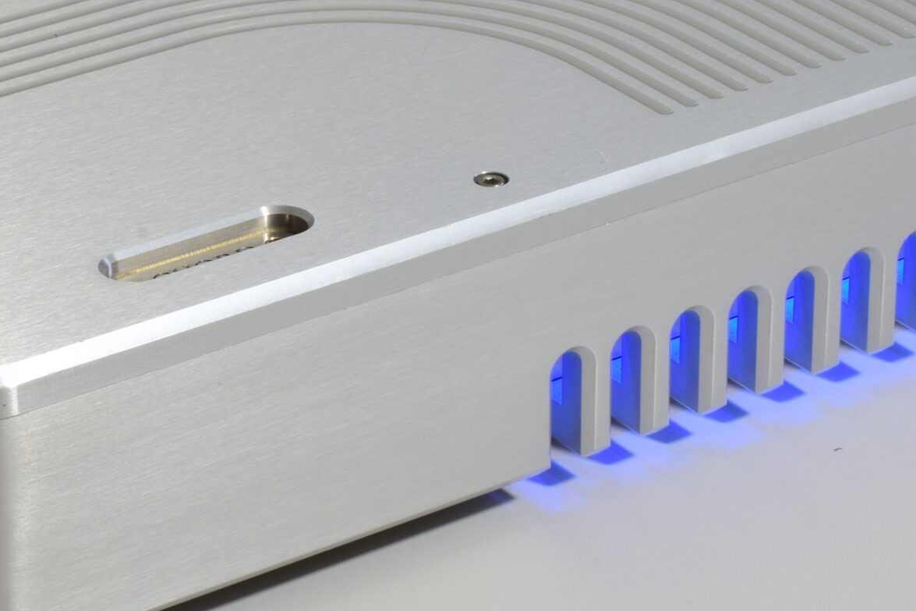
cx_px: 430
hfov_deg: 12.1
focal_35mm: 170
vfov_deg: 8.1
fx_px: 4325
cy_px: 297
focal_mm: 52
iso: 100
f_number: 25
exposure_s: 2
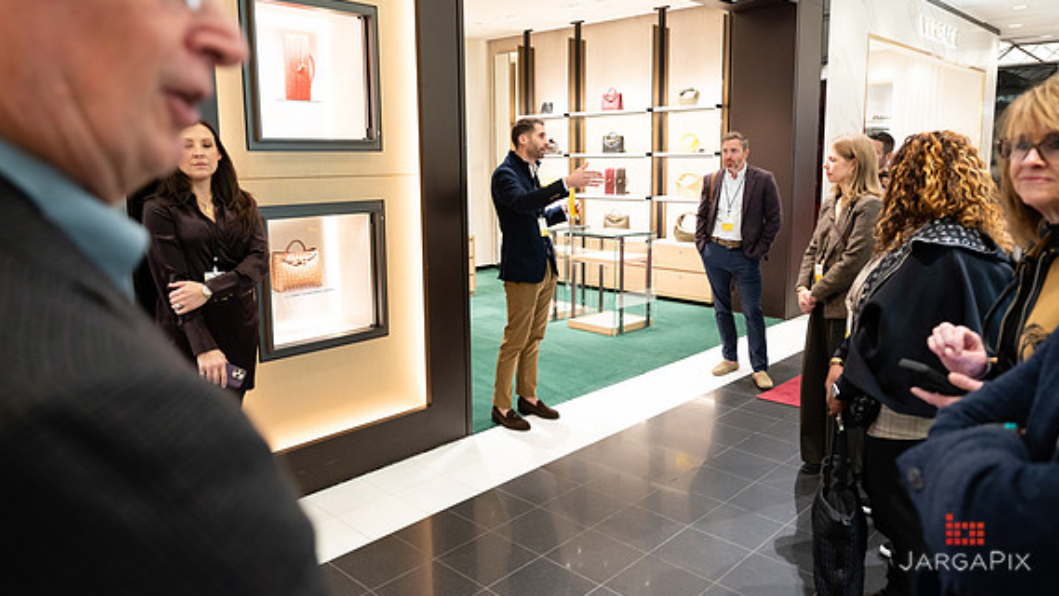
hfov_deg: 71.9
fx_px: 730
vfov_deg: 44.2
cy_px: 251
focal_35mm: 26
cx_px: 538
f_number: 3.2
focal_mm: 24
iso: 1000
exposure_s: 1/160
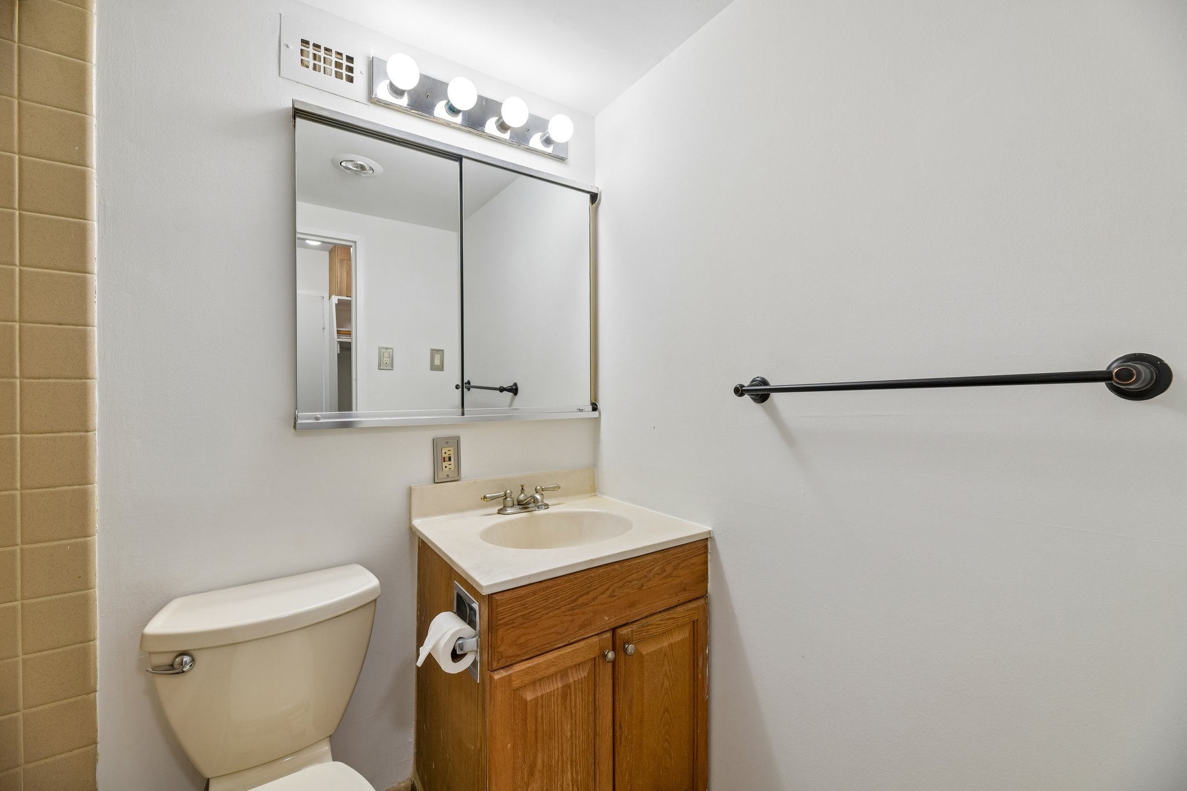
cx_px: 594
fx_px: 462
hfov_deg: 104.3
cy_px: 396
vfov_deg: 81.2
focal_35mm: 14
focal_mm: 14
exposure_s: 1/15
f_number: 8
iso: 160
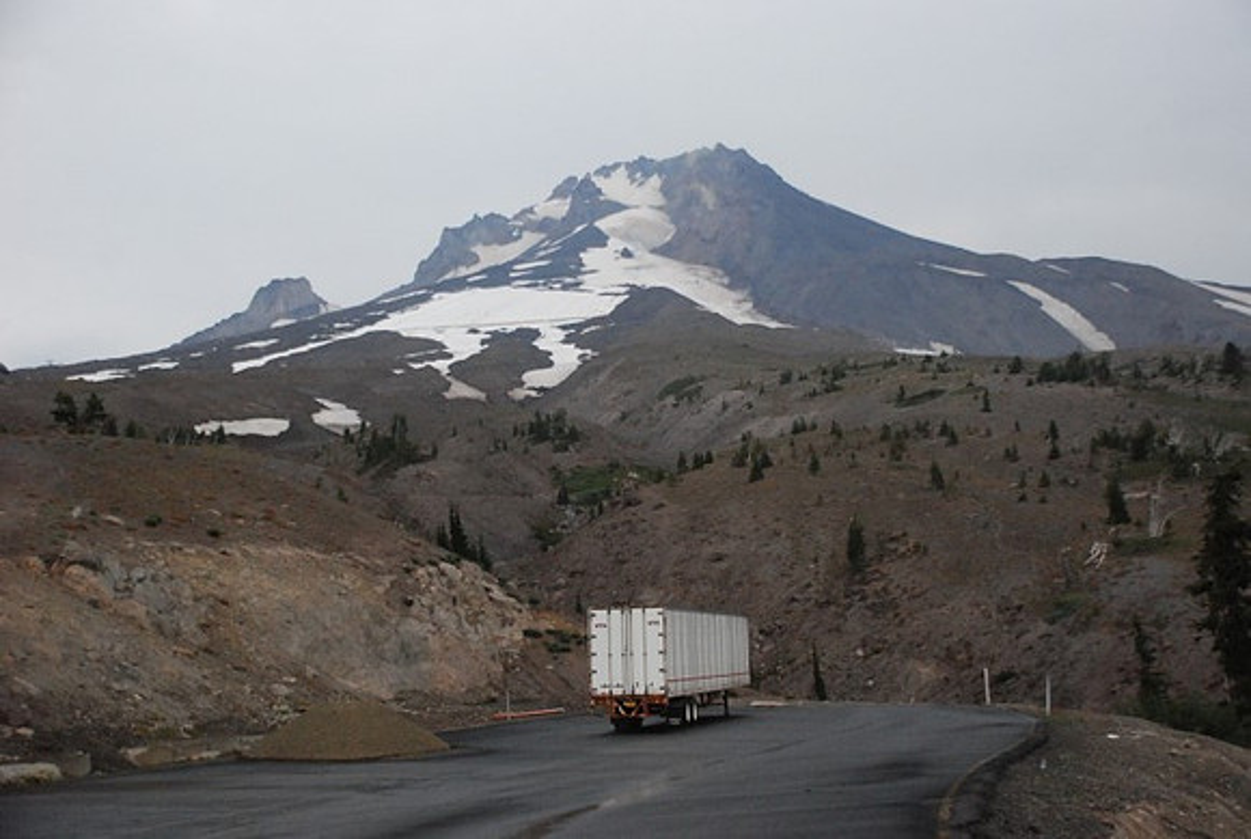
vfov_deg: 29.1
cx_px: 626
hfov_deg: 42.3
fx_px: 1619
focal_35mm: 46
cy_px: 420
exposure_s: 1/4000
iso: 1600
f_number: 4.2
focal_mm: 31
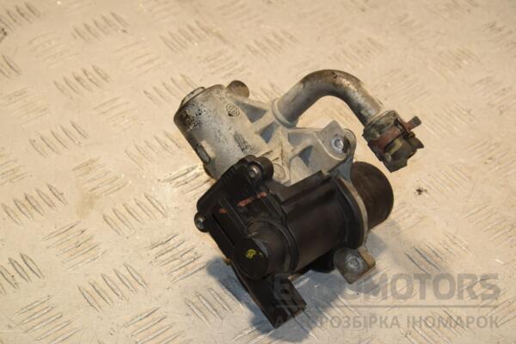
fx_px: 1333
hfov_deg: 21.9
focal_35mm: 93
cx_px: 258
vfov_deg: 14.7
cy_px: 172
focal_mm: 62
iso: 800
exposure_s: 1/200
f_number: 8
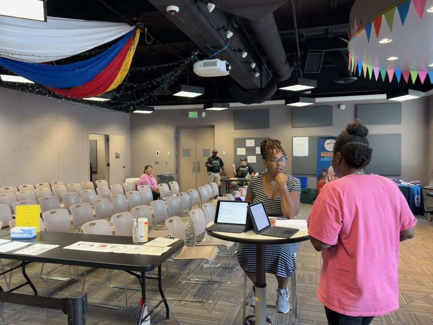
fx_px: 300
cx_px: 216
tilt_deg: -1.9
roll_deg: +1.1
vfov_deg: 56.8
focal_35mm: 24
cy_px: 162
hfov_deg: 71.6
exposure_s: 1/60
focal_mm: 6.76
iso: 250
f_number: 1.78
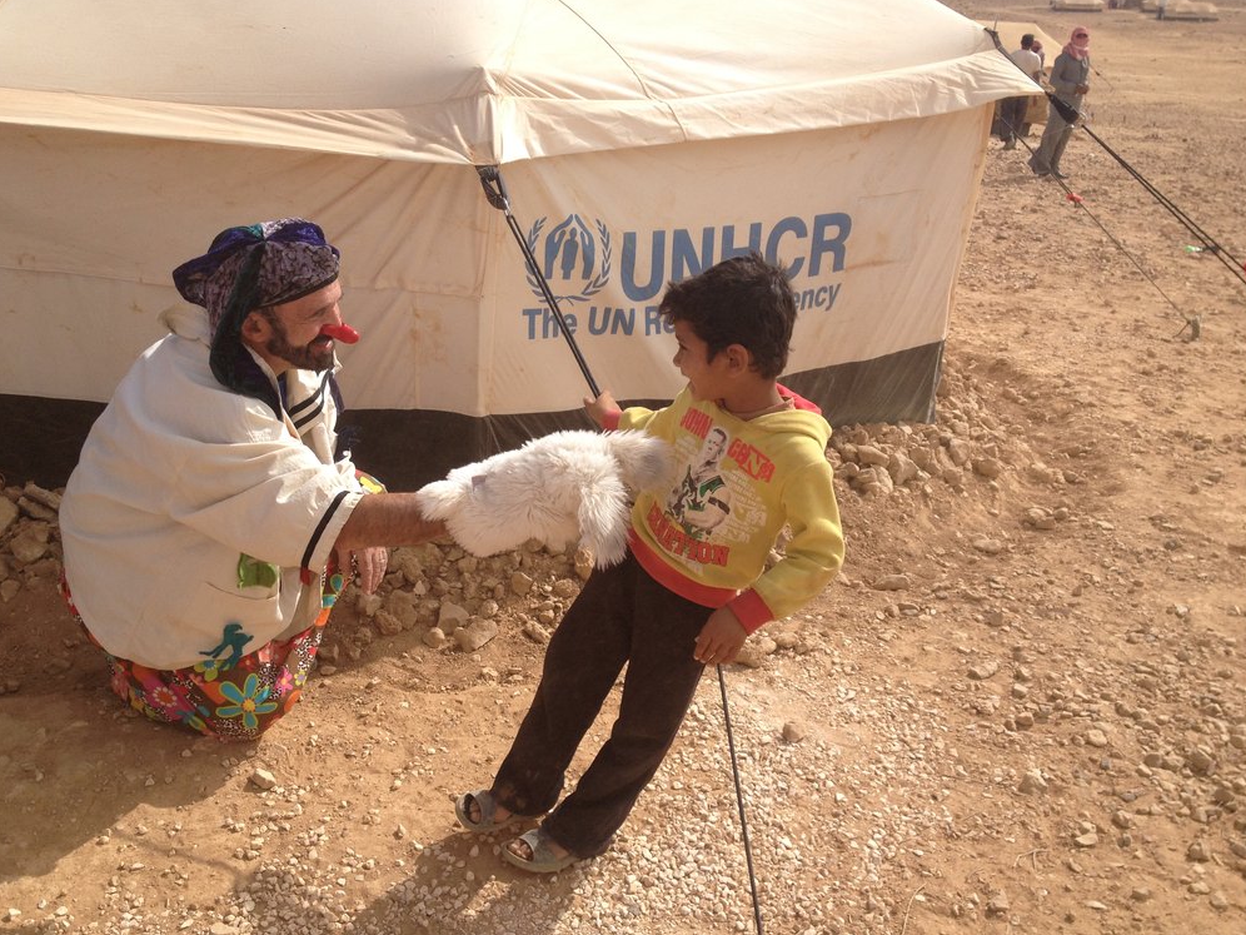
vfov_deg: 39.7
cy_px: 474
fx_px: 1296
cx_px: 615
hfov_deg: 51.4
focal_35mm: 36
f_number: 2.4
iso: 50
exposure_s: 1/2208
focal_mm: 4.28
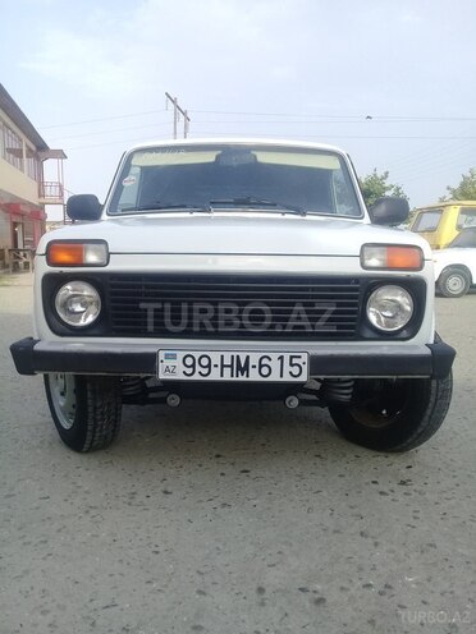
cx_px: 238
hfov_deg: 45.4
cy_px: 317
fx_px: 568
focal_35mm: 31
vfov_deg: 58.4
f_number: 2.2
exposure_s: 1/561
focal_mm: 3.3
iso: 50
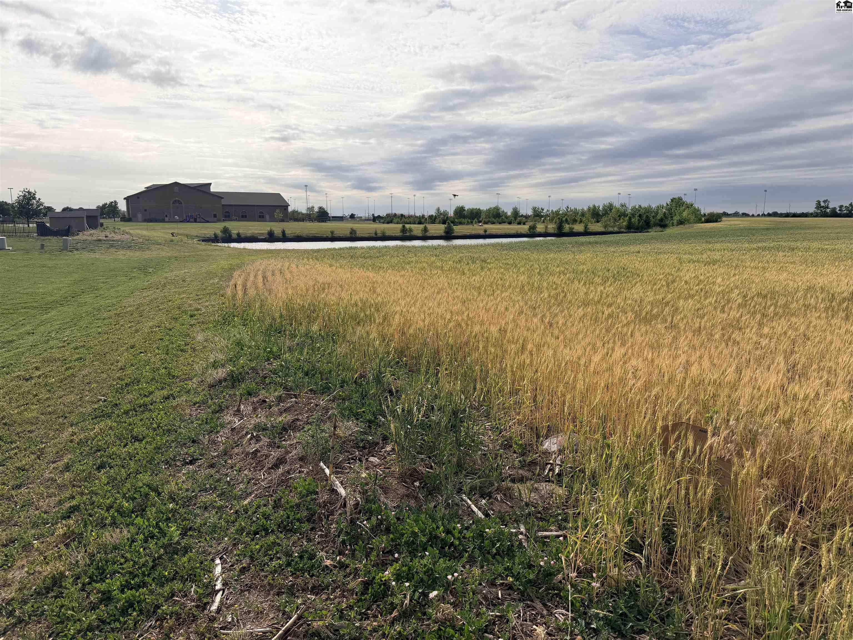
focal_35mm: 24
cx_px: 426
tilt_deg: -10.6
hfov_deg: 71.6
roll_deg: +0.9
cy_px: 320
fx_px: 591
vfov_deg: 56.8
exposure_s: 1/11905
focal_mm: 6.76
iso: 100
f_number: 1.78
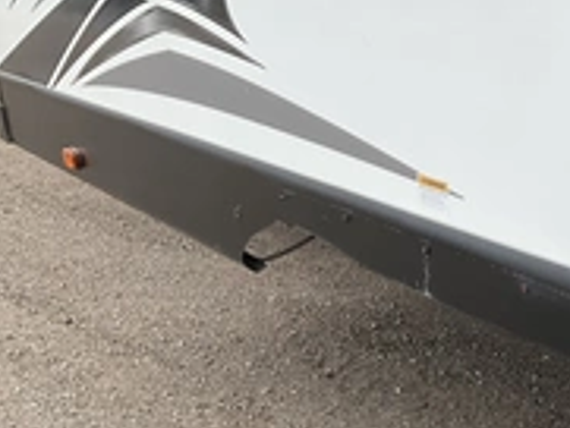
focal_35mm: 64
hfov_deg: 28.0
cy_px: 381
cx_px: 601
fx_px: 1055
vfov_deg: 22.4
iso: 25
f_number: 1.8
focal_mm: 3
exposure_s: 1/540
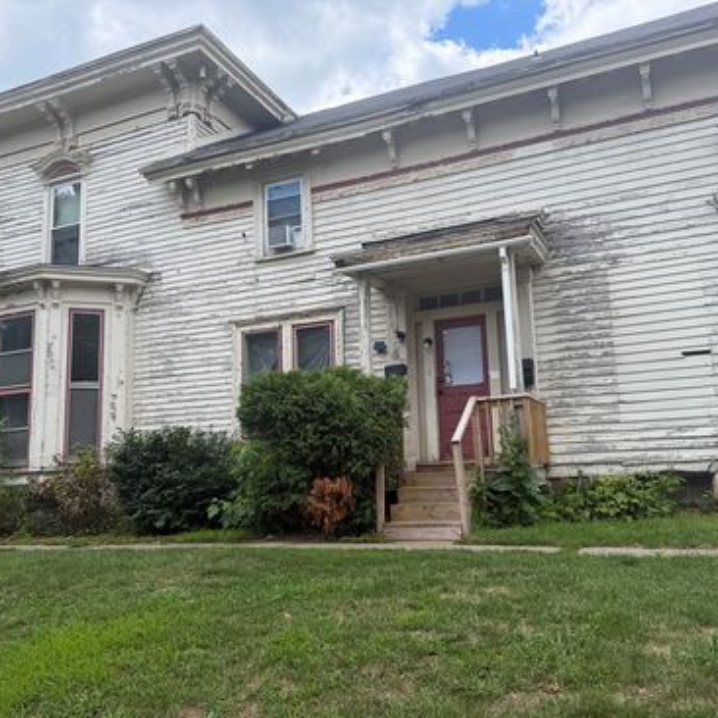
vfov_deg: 55.6
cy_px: 364
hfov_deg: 55.6
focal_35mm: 29
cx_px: 375
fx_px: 681
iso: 100
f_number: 1.78
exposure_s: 1/2370
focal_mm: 6.76
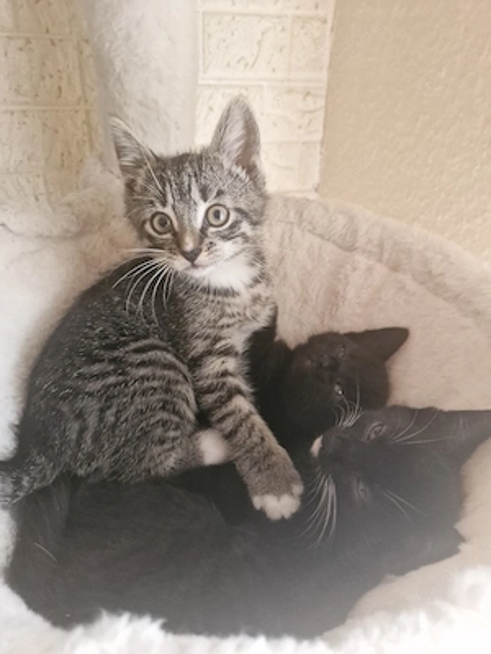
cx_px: 246
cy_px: 327
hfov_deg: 58.9
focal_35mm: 23
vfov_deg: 73.9
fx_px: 435
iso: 640
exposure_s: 1/50
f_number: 1.8
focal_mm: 5.54
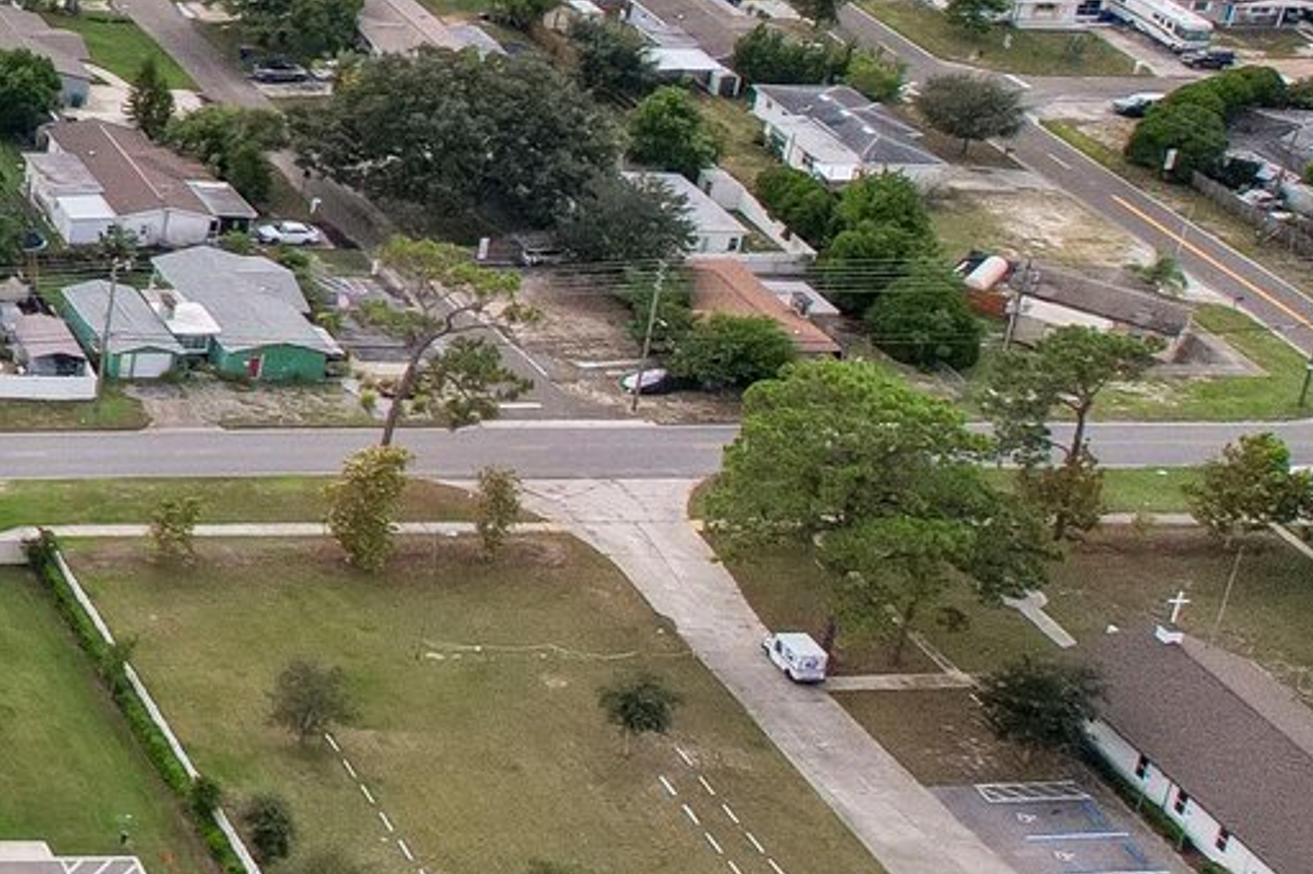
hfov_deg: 18.3
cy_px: 19
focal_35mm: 88
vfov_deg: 15.3
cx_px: -1031
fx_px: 3208
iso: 400
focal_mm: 8.4
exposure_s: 1/5000
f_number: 2.8
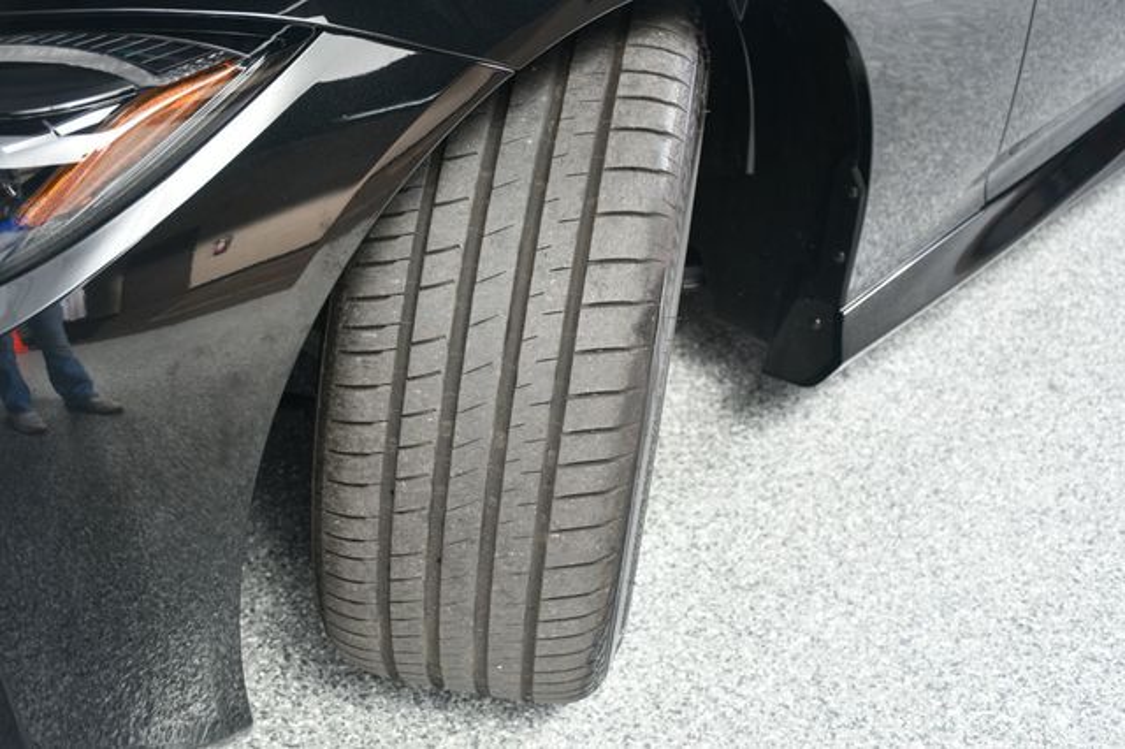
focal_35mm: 48
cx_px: 562
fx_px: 1499
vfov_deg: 28.0
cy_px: 374
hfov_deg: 41.1
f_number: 4
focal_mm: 32
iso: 100
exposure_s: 1/160
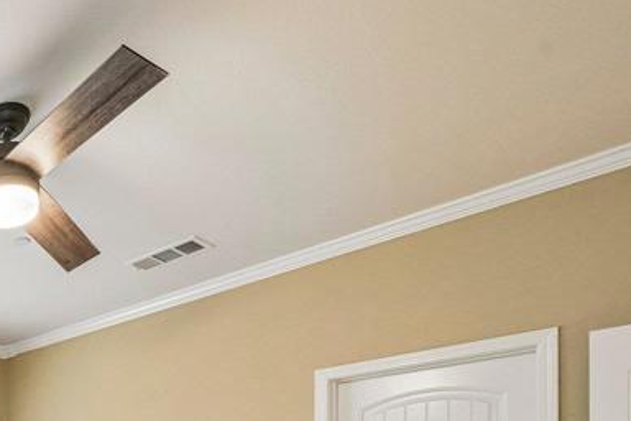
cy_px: 556
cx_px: -95
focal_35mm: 32
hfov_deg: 42.7
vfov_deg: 31.2
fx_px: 561
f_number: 8
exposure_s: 1/30
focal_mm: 12
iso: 1600
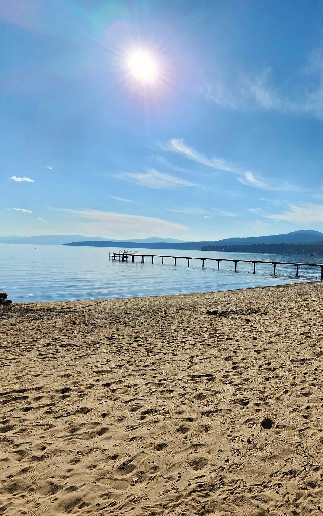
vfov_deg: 88.0
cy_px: 250
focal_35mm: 19
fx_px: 268
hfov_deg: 56.2
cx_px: 273
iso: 50
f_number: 2.2
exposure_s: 1/5002
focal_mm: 2.2
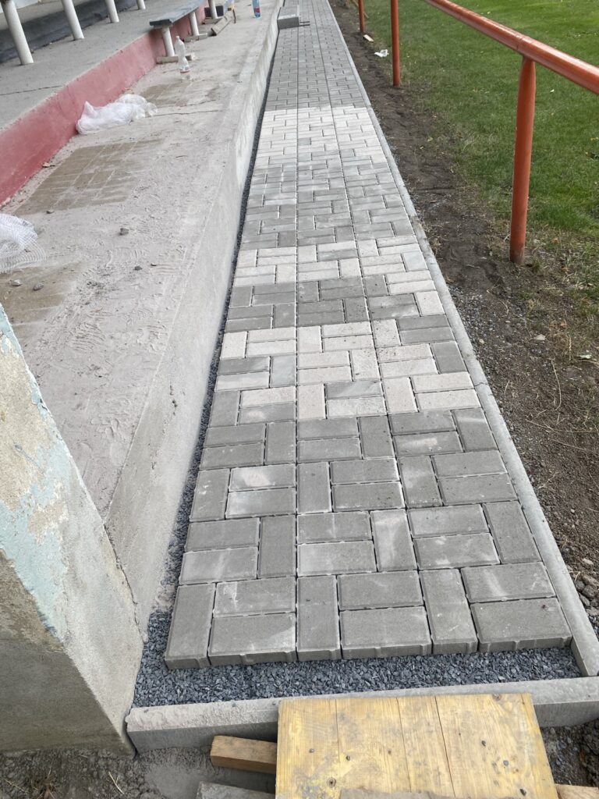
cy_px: 400
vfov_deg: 67.3
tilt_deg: -35.9
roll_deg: +11.0
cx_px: 300
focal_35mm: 26
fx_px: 600
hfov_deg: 53.1
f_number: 1.8
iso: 32
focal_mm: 4.25
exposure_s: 1/400
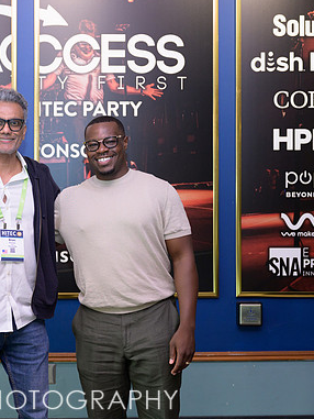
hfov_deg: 23.7
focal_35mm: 60
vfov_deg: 32.2
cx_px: 26
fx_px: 725
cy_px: 208
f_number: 2.8
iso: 640
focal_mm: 41
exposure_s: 1/160
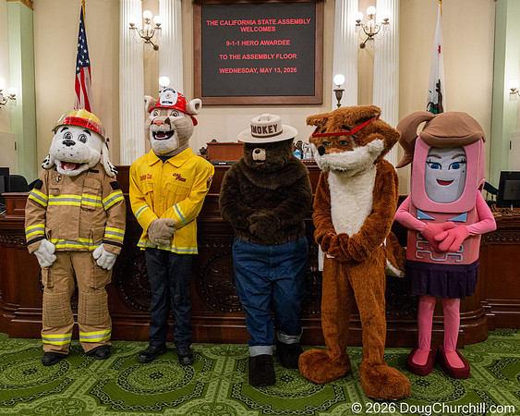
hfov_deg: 61.3
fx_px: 439
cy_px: 202
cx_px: 251
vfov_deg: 50.7
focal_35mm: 29
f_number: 5.6
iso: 4000
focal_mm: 24
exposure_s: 1/50
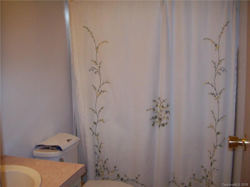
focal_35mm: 36
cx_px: 125
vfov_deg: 39.7
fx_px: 260
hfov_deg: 51.4
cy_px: 94
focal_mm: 6
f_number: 2.7
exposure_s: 1/64
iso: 200
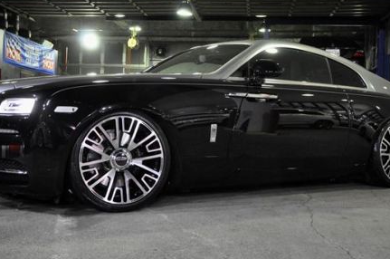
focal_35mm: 49
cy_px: 124
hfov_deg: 40.4
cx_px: 187
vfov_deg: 27.4
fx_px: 530
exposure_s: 1/60
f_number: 5.6
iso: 3200
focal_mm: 24
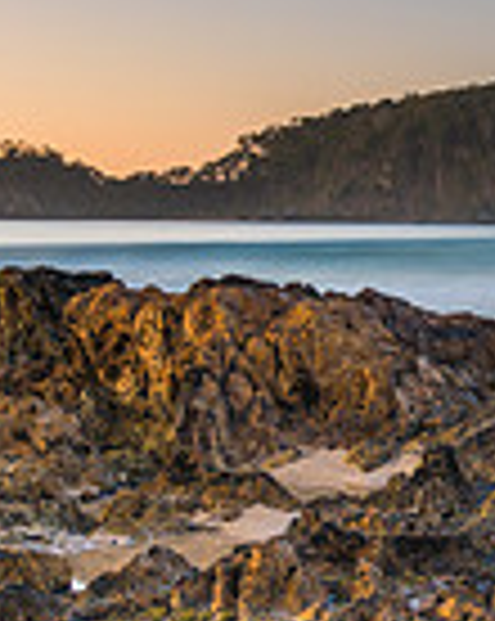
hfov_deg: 15.3
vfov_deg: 19.8
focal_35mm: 97
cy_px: 331
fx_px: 1780
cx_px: 594
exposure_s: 8
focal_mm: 24
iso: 80
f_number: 8
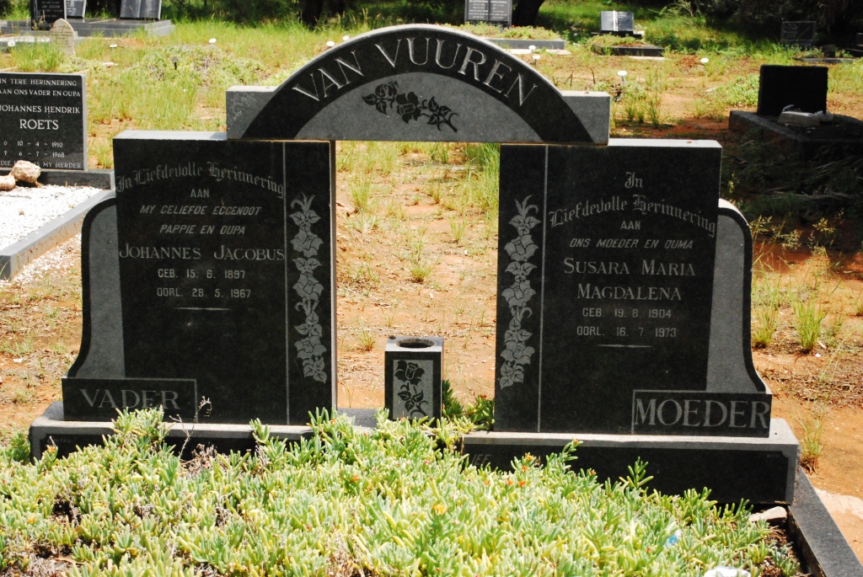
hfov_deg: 35.0
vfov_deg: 23.8
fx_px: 1368
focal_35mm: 57
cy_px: 288
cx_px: 432
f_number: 5.3
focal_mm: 38
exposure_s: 1/3200
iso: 1600
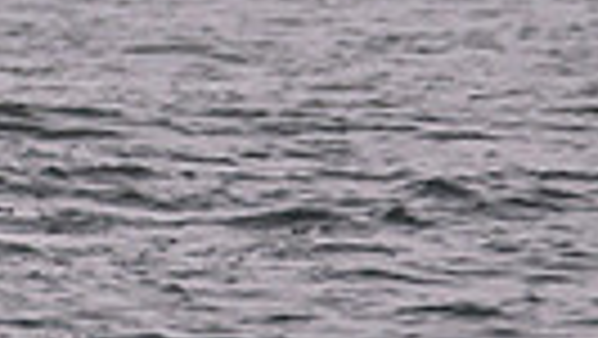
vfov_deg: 0.4
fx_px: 47947
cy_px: -670
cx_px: -630
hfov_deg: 0.7
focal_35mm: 3022
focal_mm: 340
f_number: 5.6
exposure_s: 1/2500
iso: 200
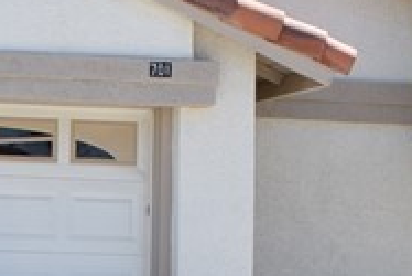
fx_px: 2783
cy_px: 203
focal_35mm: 243
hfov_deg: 8.5
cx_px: 115
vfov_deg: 5.7
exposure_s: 1/400
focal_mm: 28
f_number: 10
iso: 200
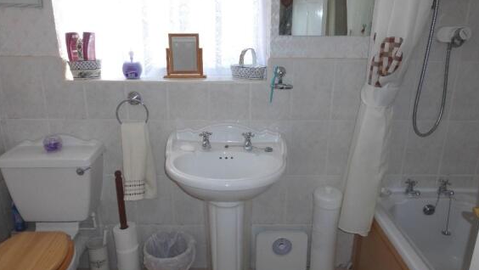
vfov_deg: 42.9
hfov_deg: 69.8
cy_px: 128
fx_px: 343
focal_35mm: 27
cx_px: 242
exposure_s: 1/60
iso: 100
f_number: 3.3
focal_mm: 4.3
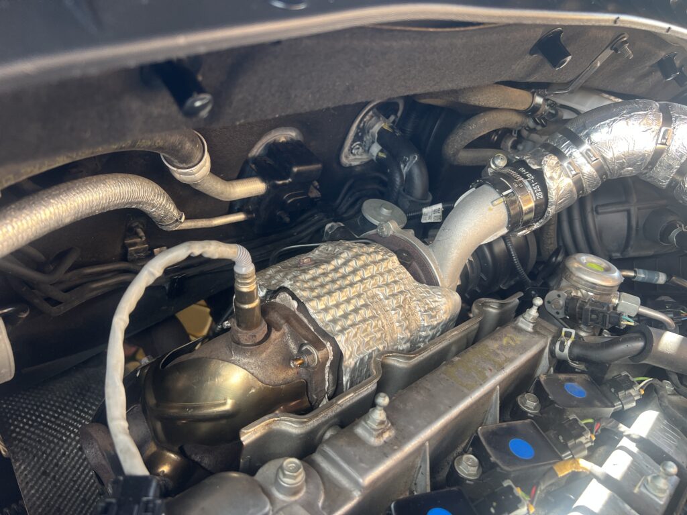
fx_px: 516
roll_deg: -28.0
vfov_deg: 53.1
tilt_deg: -38.3
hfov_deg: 67.3
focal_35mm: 26
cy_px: 258
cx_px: 344
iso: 100
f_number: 1.5
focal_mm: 5.7
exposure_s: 1/121
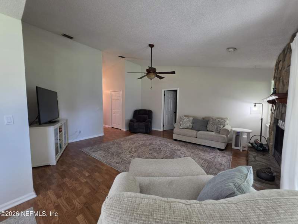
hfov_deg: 106.2
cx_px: 149
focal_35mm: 13
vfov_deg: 89.9
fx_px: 112
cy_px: 112
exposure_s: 1/60
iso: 160
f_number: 1.9
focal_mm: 2.2
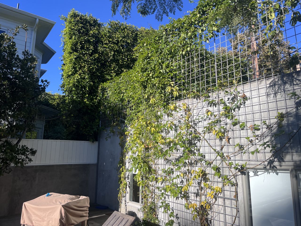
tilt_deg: +12.1
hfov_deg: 67.3
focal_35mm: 26
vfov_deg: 53.1
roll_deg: -0.1
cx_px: 150
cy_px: 113
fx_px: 226
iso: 50
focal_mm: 5.1
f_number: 1.6
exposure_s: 1/2755
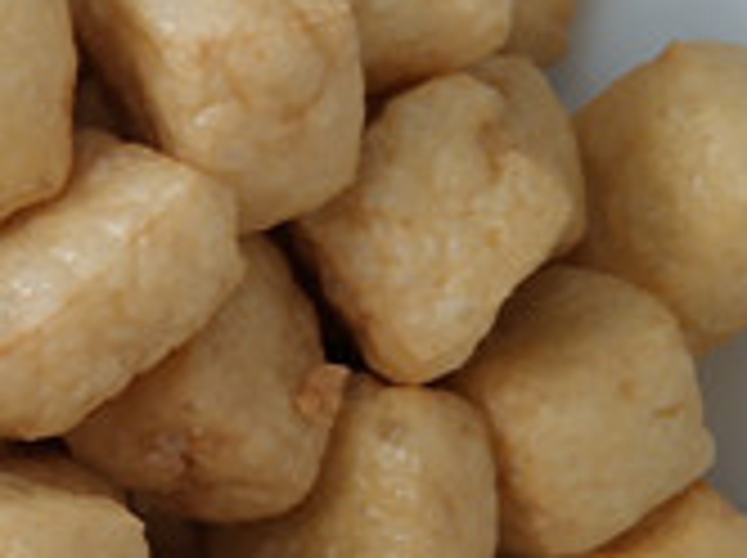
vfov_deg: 12.9
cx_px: -693
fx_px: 2457
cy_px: 200
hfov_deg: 14.6
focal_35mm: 114
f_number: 1.8
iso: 657
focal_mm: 3.82
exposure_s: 1/17
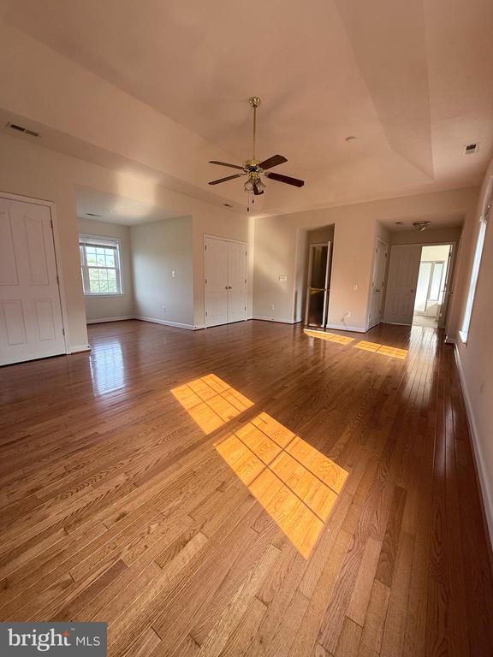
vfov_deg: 102.1
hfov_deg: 85.7
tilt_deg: -10.2
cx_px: 246
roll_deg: -0.9
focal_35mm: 14
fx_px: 266
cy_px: 328
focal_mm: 2.22
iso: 80
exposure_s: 1/99
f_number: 2.2
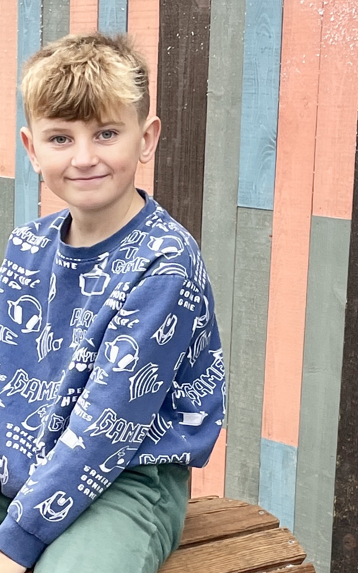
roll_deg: -1.0
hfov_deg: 12.1
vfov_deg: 19.1
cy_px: 450
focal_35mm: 108
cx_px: 131
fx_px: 1686
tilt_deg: -12.9
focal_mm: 4.2
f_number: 1.6
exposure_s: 1/121
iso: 64
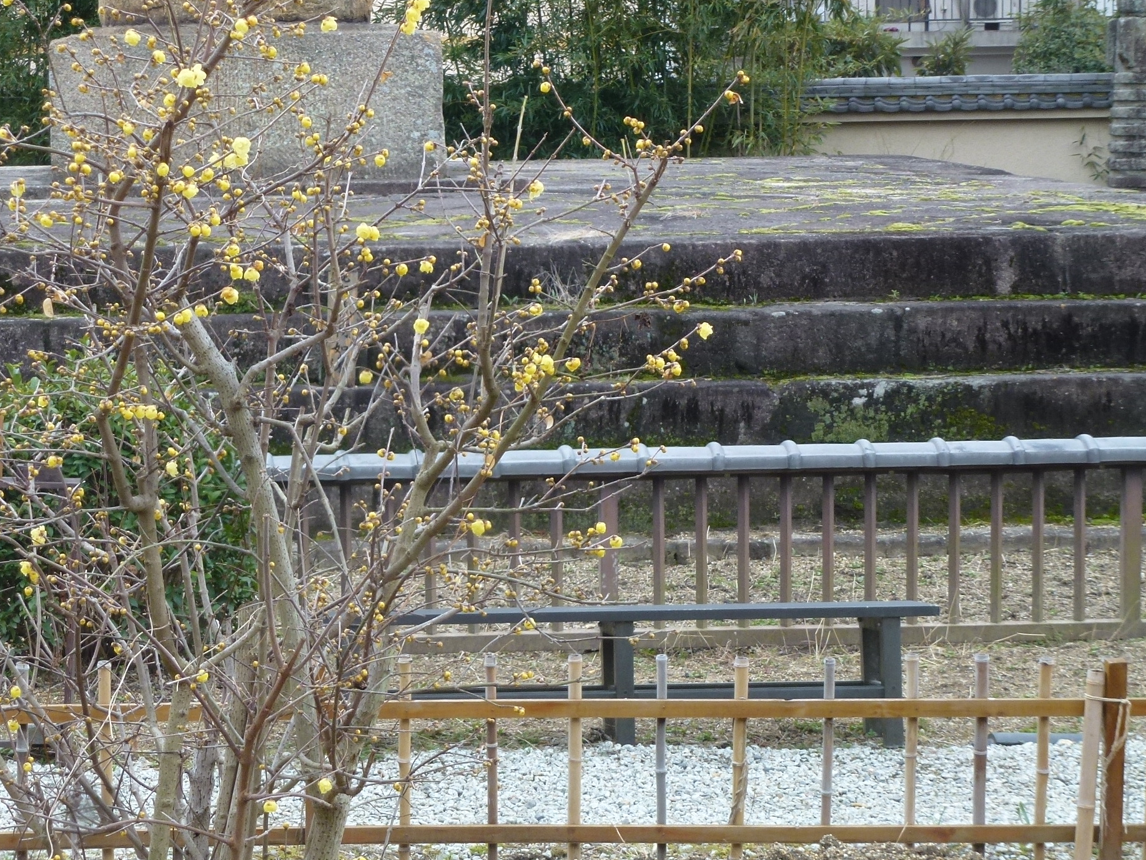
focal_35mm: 106
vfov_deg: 14.0
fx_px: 3510
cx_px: 358
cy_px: 387
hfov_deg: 18.5
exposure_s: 1/80
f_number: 4.7
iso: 100
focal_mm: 13.6
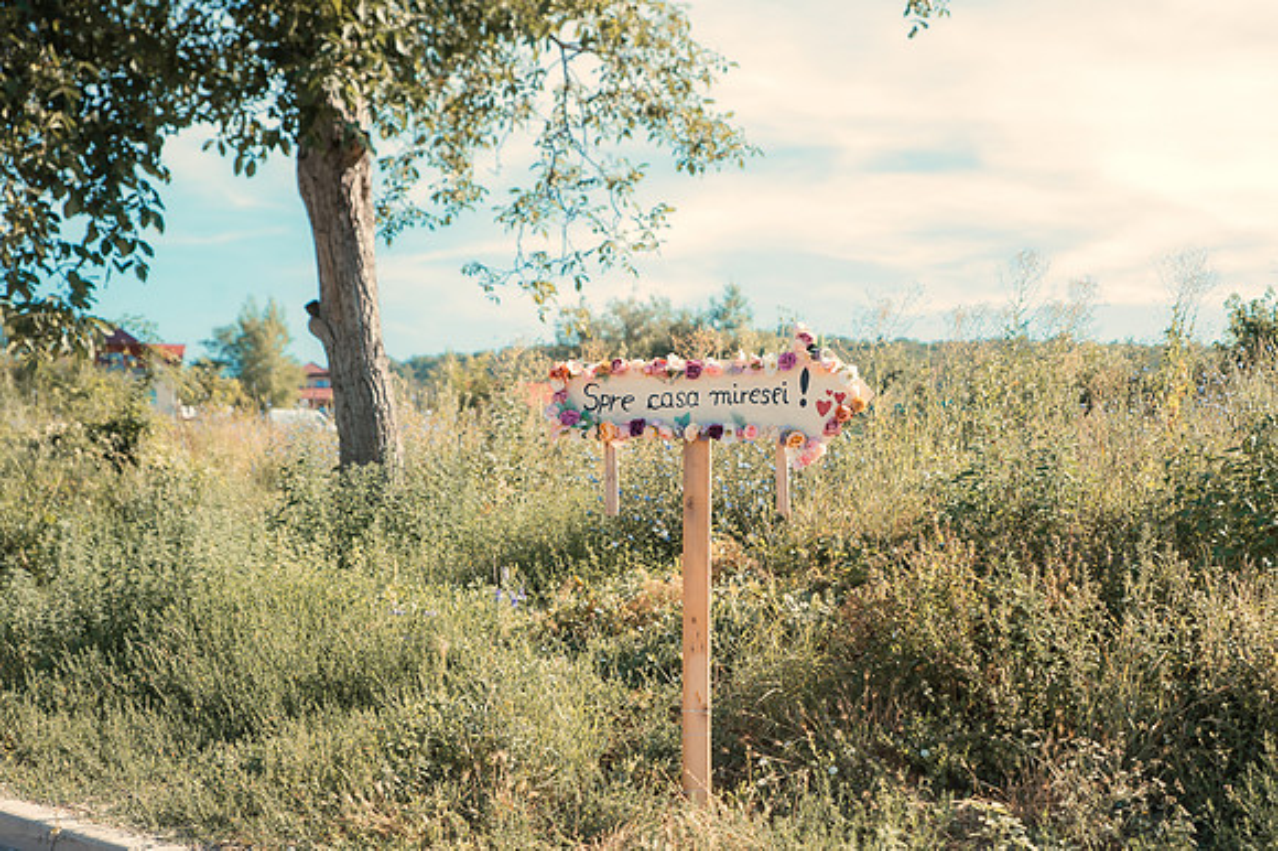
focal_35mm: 69
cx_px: 797
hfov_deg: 29.3
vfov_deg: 19.8
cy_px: 490
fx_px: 2435
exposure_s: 1/125
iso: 100
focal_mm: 55
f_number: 4.5
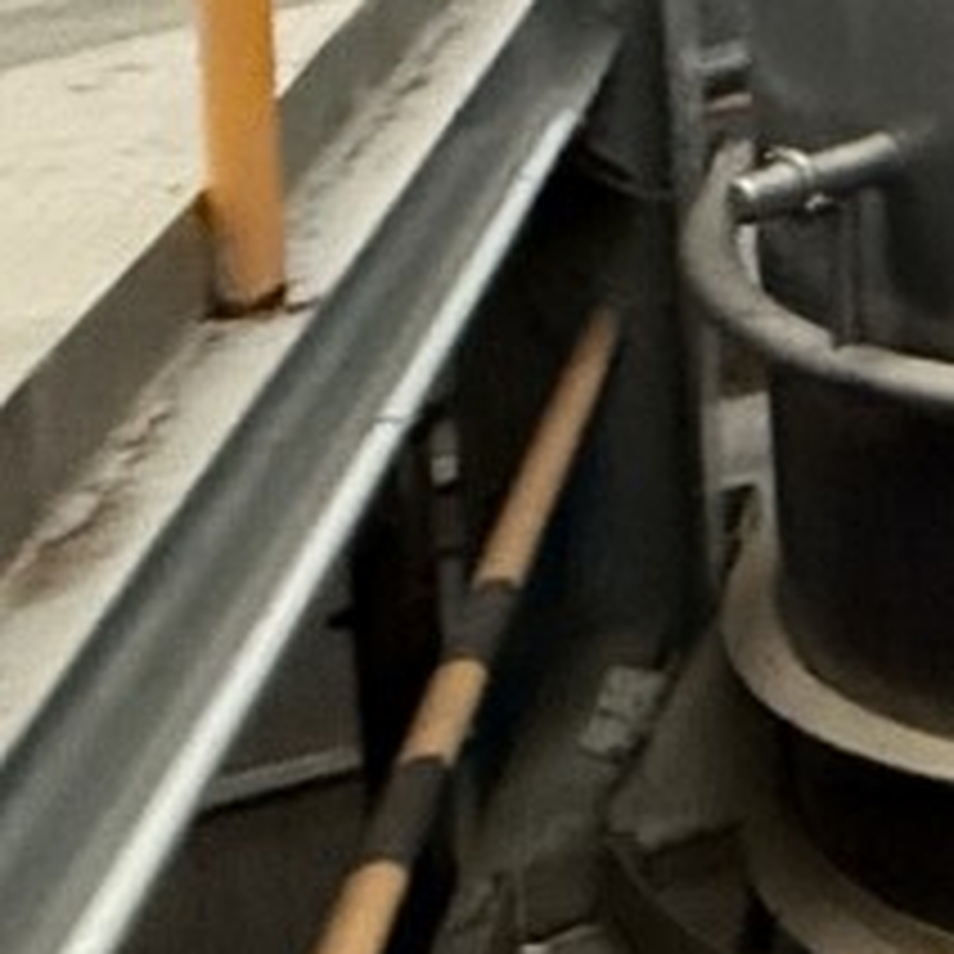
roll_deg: +0.4
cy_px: -680
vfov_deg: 17.4
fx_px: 2619
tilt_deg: -2.5
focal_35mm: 84
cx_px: 2948
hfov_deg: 11.1
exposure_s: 1/60
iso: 1000
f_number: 2.2
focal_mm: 2.22
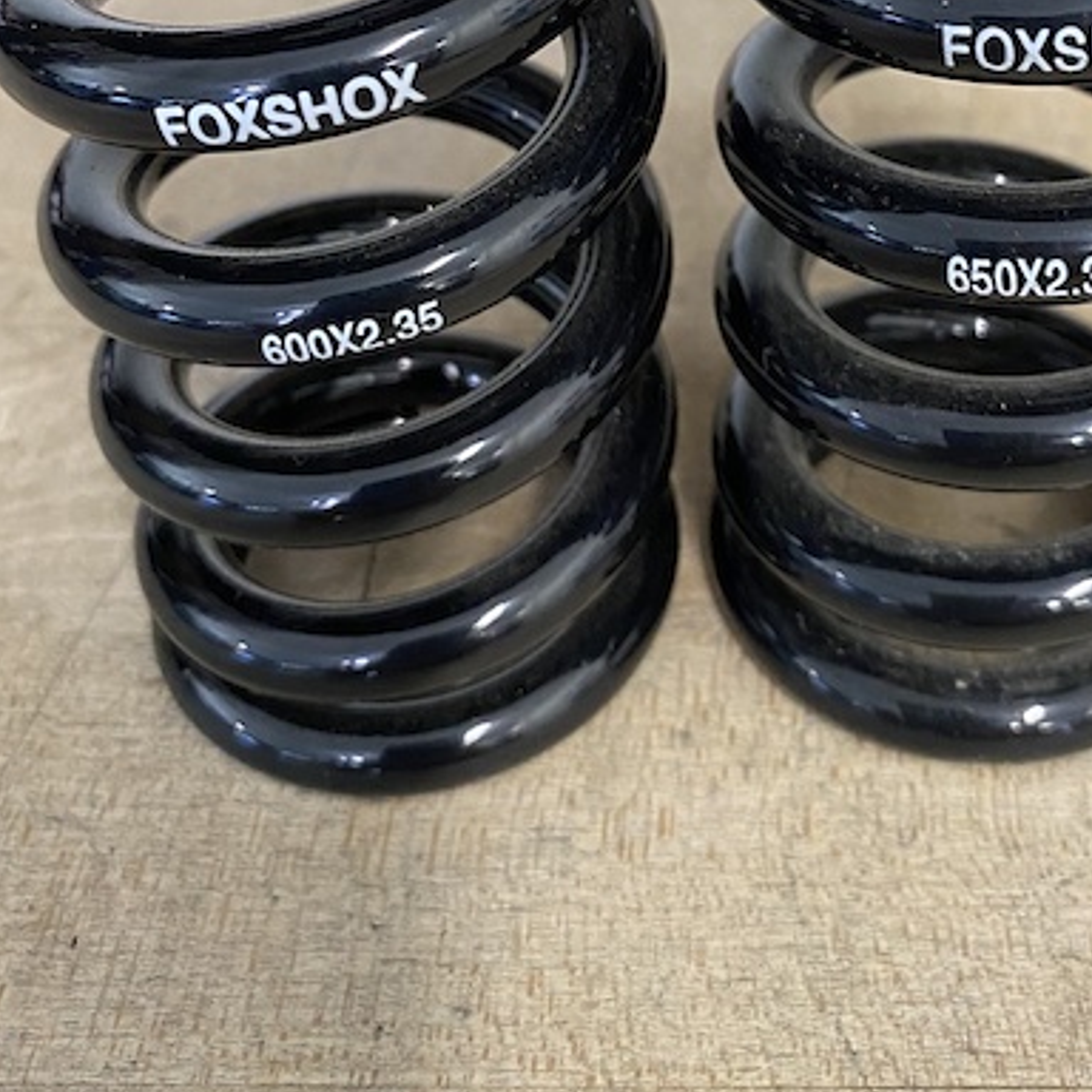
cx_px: 694
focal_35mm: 46
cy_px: 85
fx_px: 1642
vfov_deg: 34.5
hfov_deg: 36.5
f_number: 1.8
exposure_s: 1/60
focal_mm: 4.25
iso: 400
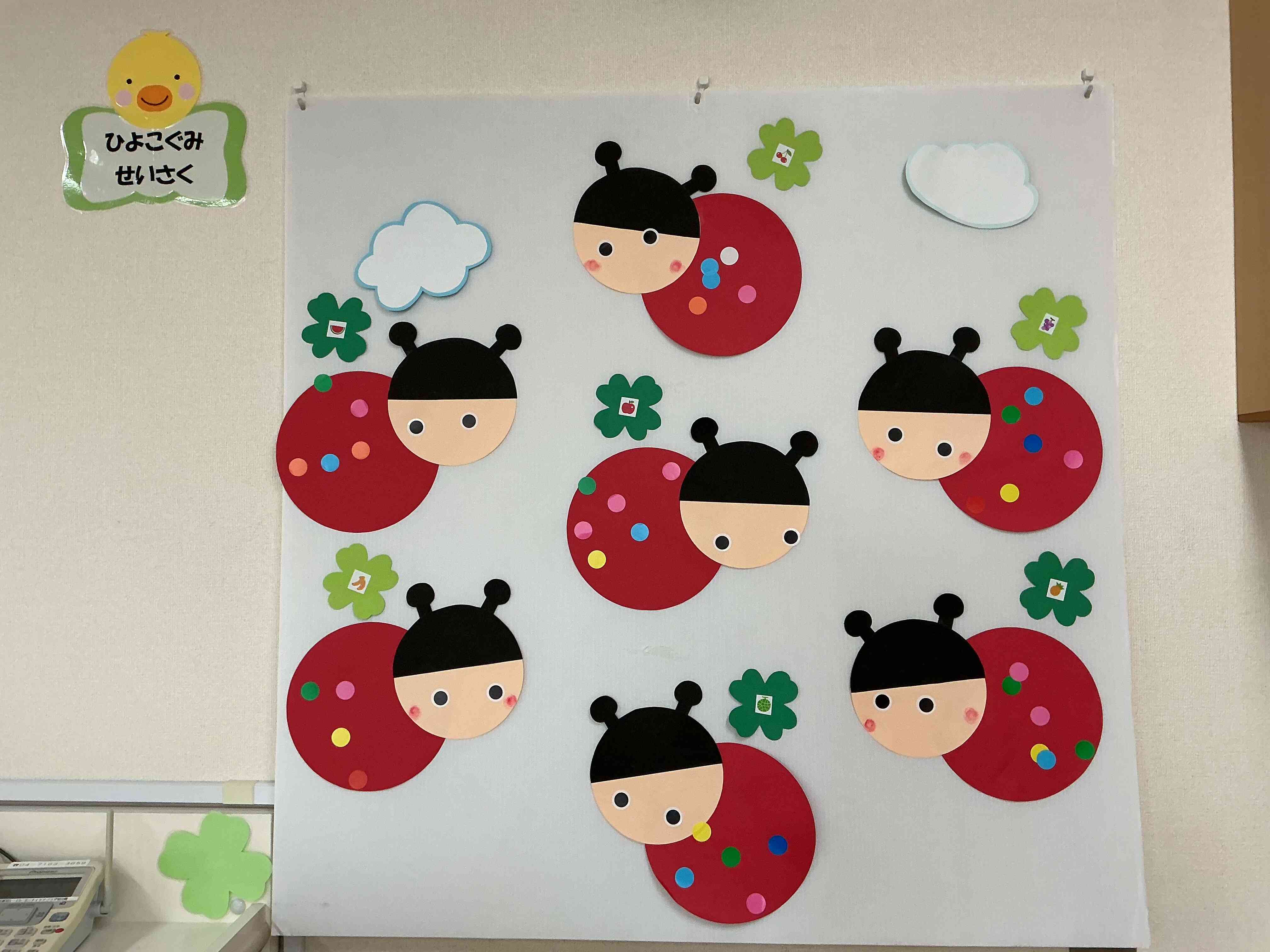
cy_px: 476
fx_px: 1064
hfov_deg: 61.7
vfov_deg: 48.2
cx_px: 635
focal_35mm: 29
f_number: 1.8
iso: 80
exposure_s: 1/60
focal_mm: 3
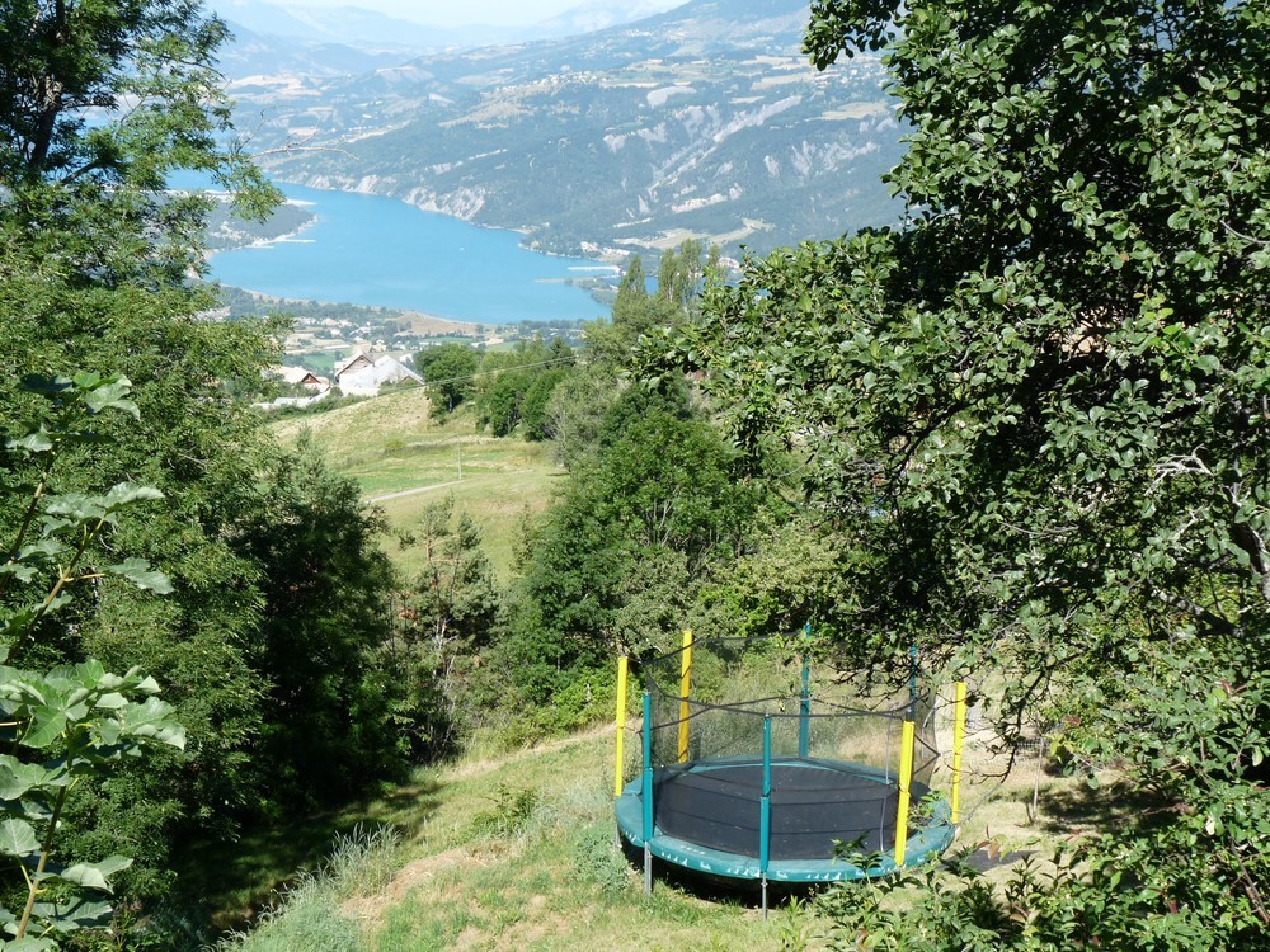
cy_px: 476
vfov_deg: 24.8
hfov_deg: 32.7
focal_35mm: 59
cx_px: 635
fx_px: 2165
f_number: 5.6
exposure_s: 1/250
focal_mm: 10.4
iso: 100
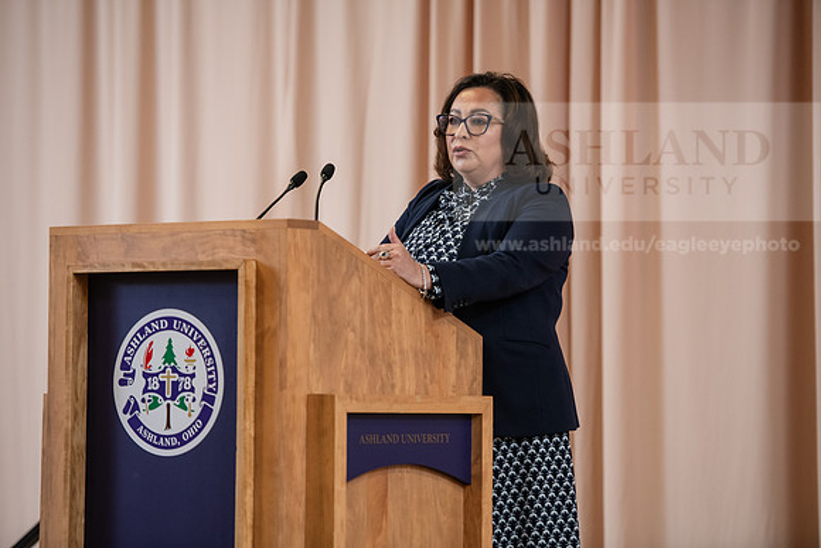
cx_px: 410
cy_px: 274
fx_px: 3650
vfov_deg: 8.6
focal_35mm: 160
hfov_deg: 12.8
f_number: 3.2
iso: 1600
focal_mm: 160
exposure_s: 1/200
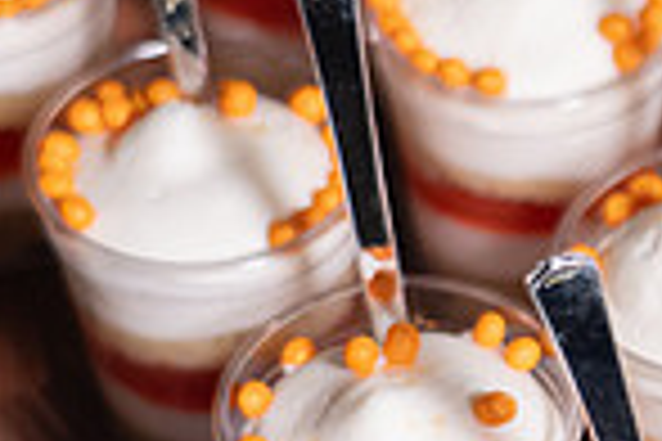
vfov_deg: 7.5
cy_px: 313
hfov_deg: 10.8
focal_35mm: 182
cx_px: 1049
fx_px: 3347
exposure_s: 1/80
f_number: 4
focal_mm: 46
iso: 2000
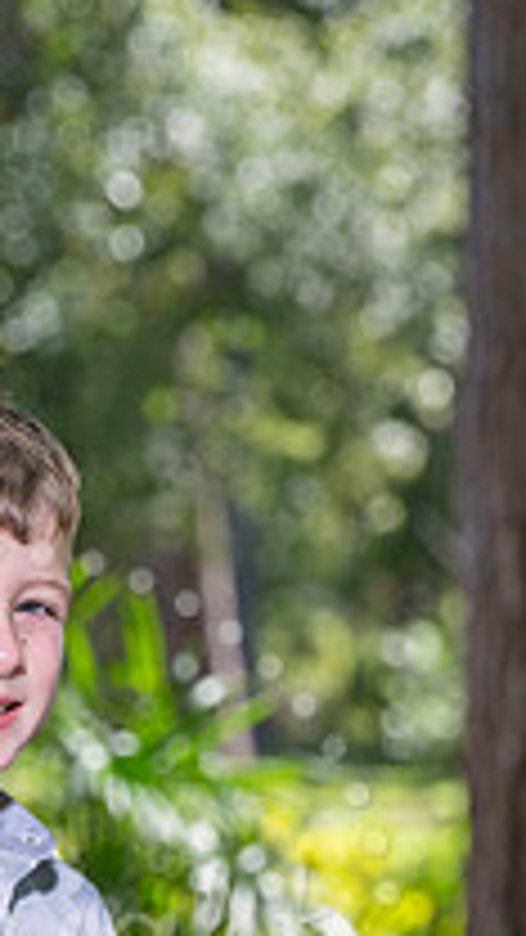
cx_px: -18
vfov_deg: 7.9
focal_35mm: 272
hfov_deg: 4.5
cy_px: 954
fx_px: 6744
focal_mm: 120
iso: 250
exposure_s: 1/125
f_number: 5.6
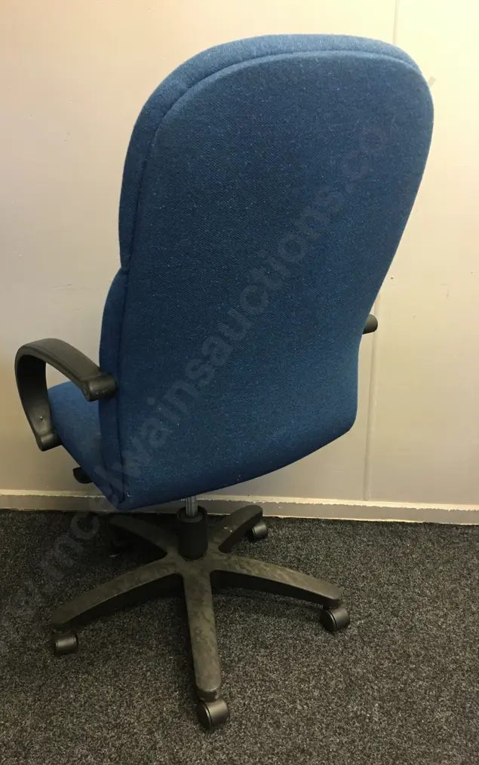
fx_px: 647
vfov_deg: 61.2
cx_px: 193
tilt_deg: -19.2
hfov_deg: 40.5
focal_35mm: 31
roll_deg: +1.2
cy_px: 380
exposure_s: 1/17
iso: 125
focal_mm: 4.15
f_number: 2.2
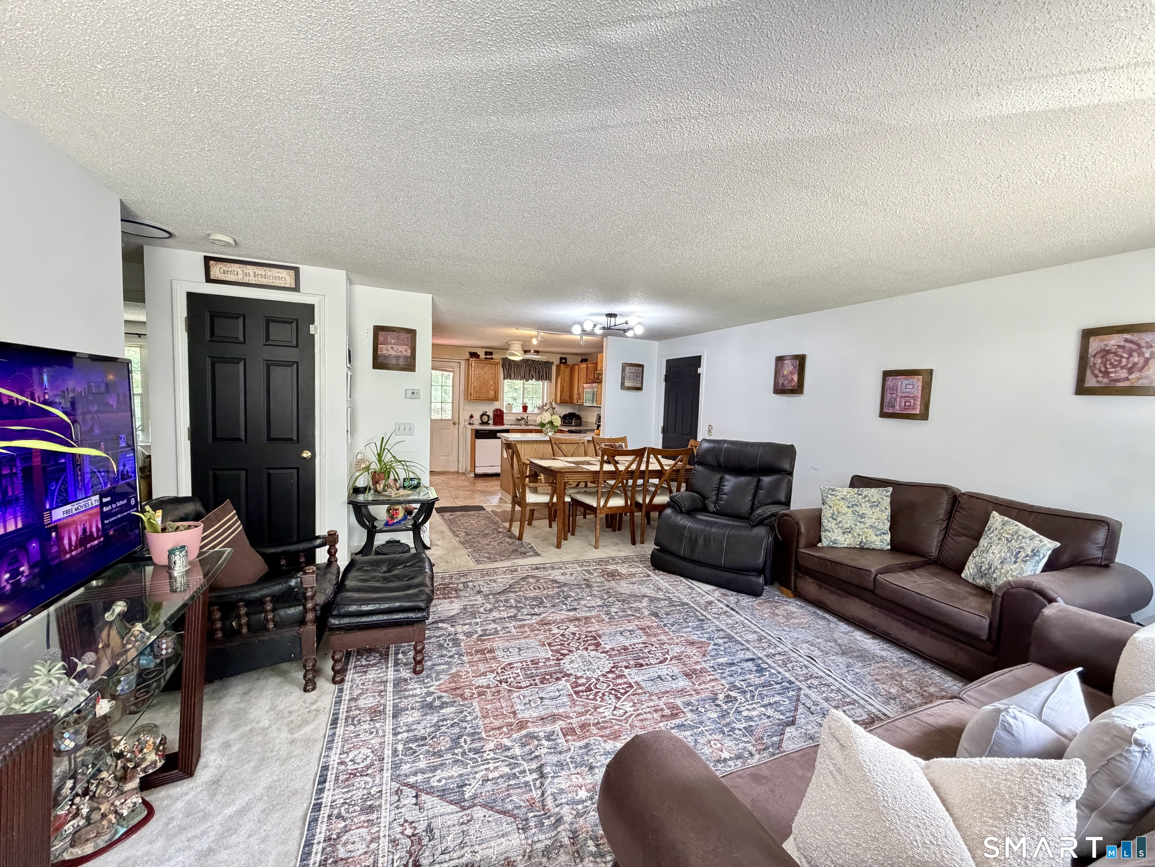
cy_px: 434
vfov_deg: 85.7
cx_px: 578
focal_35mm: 14
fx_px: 467
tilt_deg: -3.9
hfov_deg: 102.1
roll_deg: -1.6
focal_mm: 2.22
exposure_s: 1/60
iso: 500
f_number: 2.2
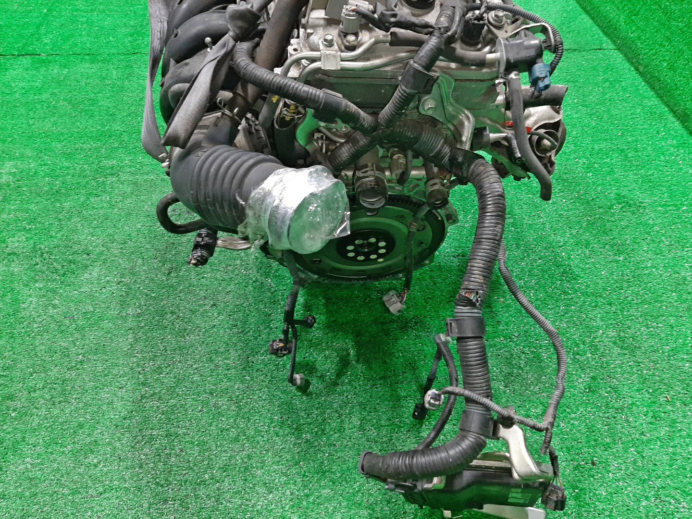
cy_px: 260
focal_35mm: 26
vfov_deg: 53.1
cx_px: 346
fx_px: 520
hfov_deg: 67.3
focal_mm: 3.93
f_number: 1.7
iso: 209
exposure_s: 1/50
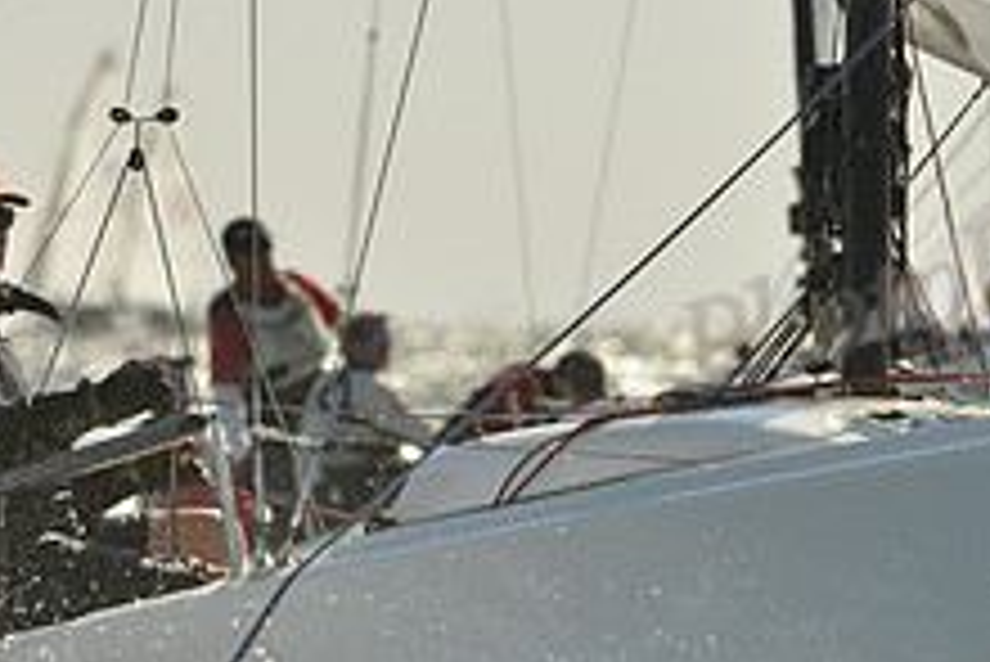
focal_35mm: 713
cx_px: 454
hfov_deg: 2.9
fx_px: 19620
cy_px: 570
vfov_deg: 1.9
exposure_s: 1/1600
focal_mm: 270
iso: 280
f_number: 7.1
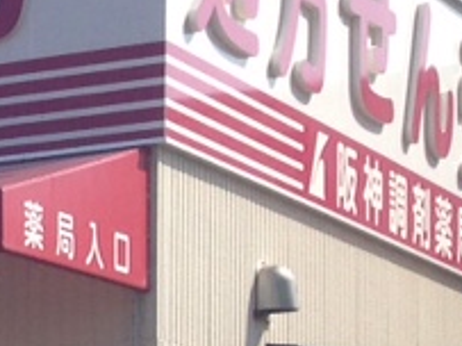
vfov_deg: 7.0
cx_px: -960
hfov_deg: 8.0
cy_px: 535
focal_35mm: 208
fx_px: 2774
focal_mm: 4.13
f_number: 2.4
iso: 50
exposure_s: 1/1022
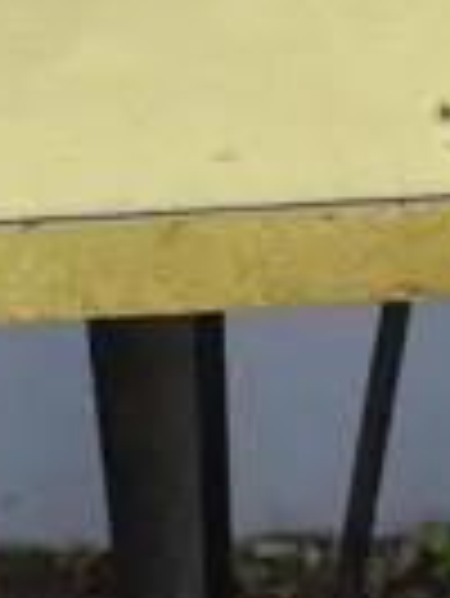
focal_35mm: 353
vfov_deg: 5.6
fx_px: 6109
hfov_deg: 4.1
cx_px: -781
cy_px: 522
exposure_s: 1/100
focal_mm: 23
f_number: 5.1
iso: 200
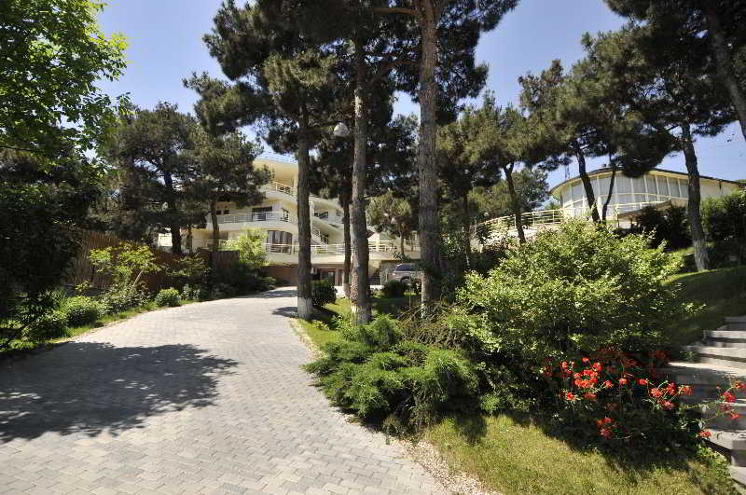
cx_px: 373
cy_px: 248
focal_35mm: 18
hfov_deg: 90.1
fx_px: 372
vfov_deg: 67.2
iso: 400
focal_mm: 12
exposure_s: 1/3200
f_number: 4
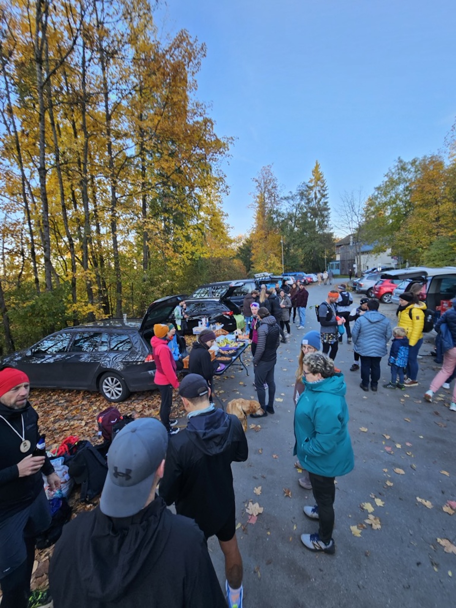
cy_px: 304
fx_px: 228
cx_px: 228
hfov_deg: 89.9
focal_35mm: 13
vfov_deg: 106.2
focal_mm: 2.2
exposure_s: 1/115
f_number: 2.2
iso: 50
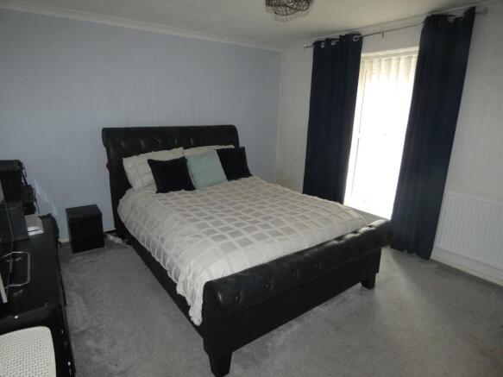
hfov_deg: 81.8
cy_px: 188
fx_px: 291
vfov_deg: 66.0
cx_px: 252
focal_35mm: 20
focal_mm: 3.6
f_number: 2.8
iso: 250
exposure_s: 1/60
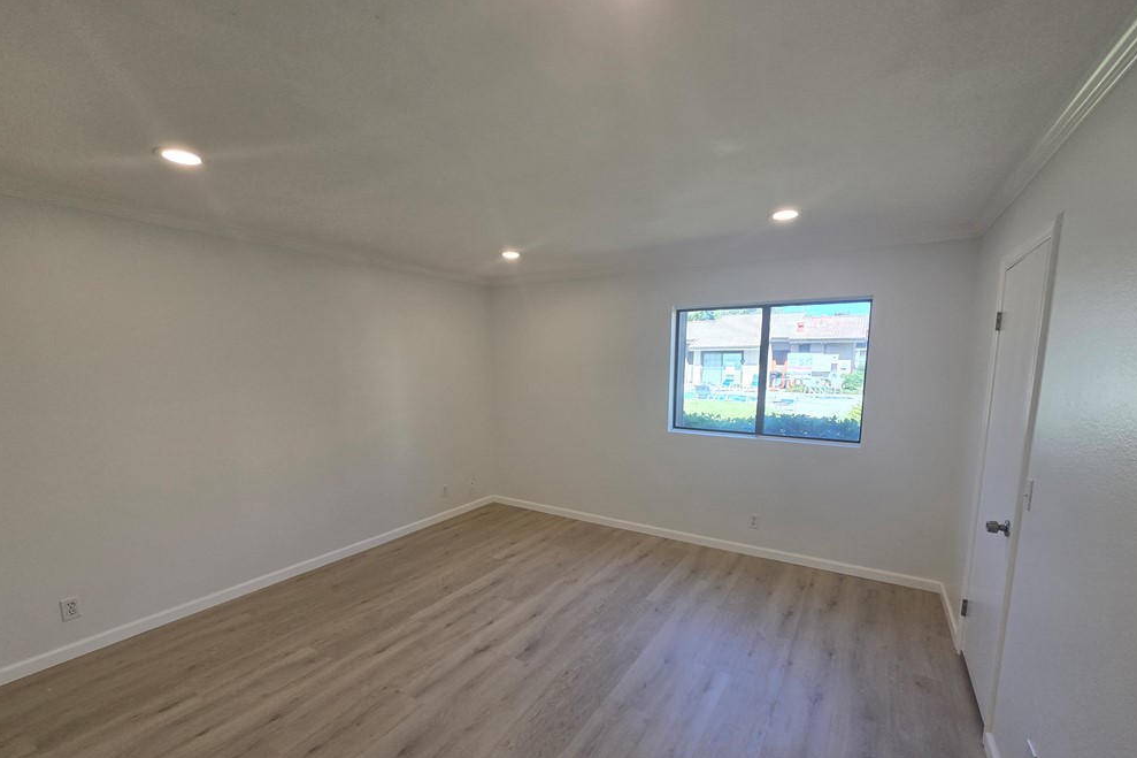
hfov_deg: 104.3
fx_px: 442
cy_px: 420
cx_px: 563
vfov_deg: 80.9
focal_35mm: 14
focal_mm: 2.2
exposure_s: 1/120
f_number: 2.2
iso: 64
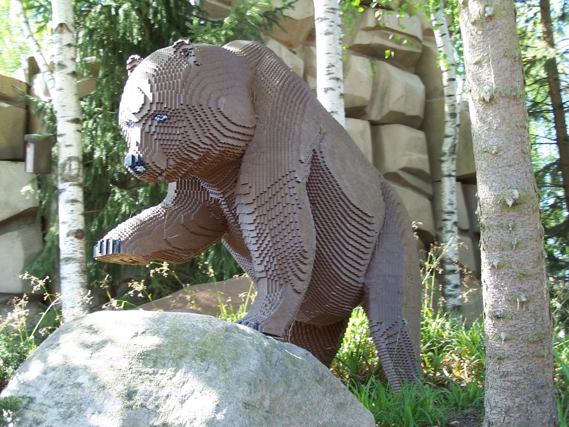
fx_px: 920
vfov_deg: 26.1
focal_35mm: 56
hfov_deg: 34.3
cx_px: 284
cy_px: 214
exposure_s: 1/90
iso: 80
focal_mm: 9.3
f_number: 3.1
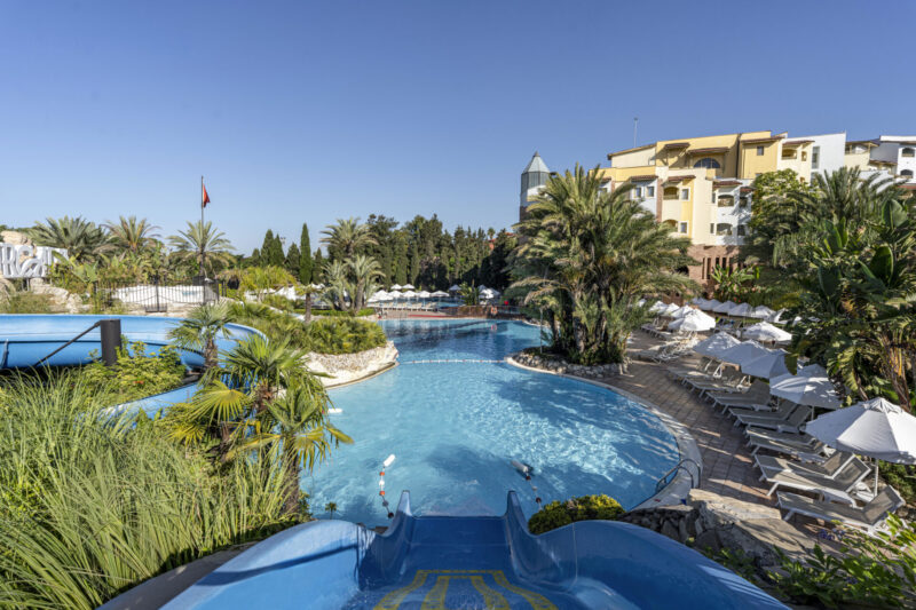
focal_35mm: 16
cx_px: 458
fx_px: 407
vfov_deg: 73.7
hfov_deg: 96.7
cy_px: 305
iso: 50
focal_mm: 16
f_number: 8
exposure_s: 1/125
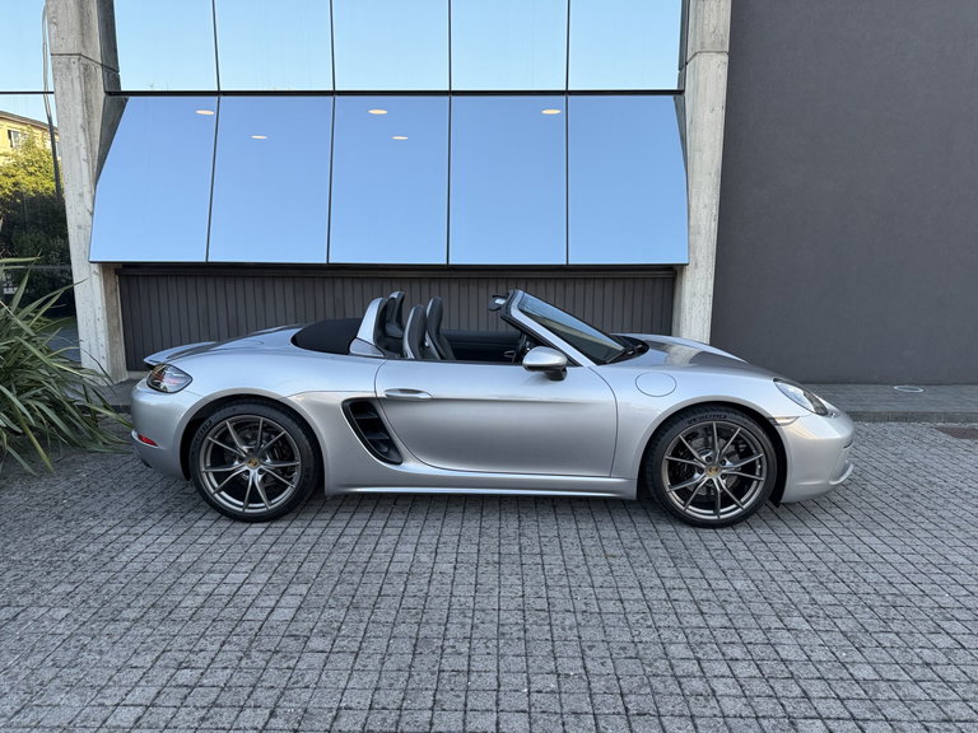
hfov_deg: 71.6
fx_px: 678
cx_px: 489
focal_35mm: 24
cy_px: 366
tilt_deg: -9.3
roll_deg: +0.1
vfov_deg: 56.8
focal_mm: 6.76
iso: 80
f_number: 1.78
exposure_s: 1/450
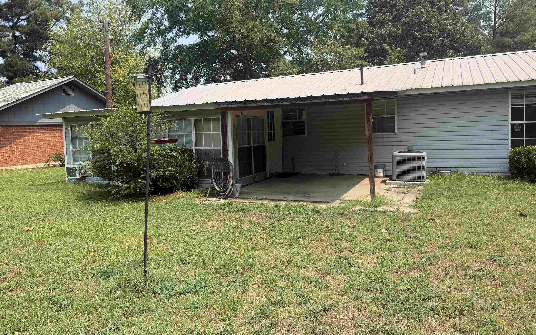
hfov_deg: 70.4
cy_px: 151
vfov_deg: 47.5
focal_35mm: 26
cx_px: 269
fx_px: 380
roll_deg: +3.1
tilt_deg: -5.6
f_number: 1.78
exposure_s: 1/2907
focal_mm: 6.76
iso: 80
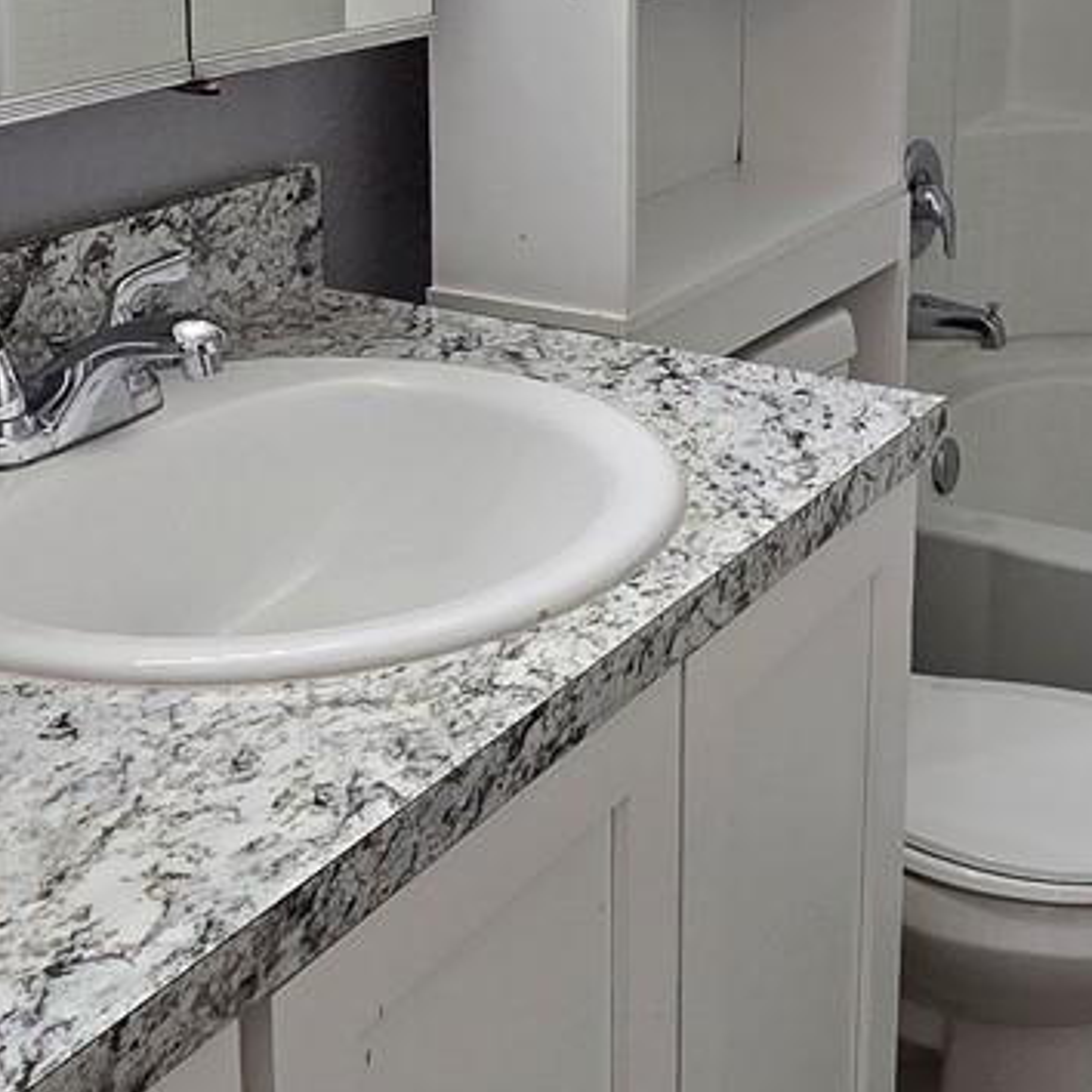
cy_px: 160
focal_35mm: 52
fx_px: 1856
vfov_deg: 31.6
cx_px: 932
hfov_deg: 31.6
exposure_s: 1/60
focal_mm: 2.2
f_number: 2.2
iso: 125
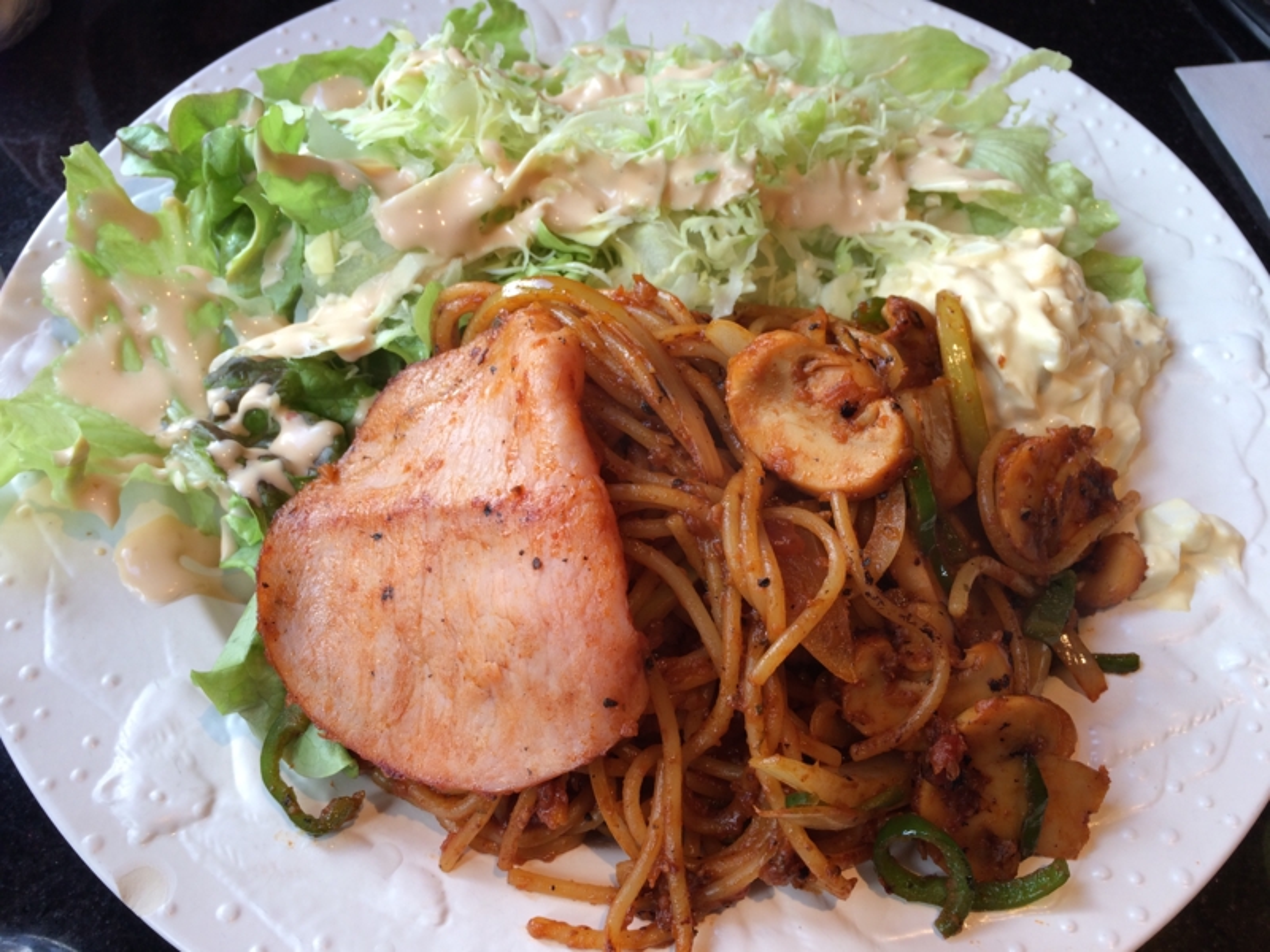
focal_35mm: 29
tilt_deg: -57.8
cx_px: 635
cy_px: 476
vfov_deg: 48.2
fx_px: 1064
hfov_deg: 61.7
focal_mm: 4.15
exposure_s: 1/60
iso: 32
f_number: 2.2
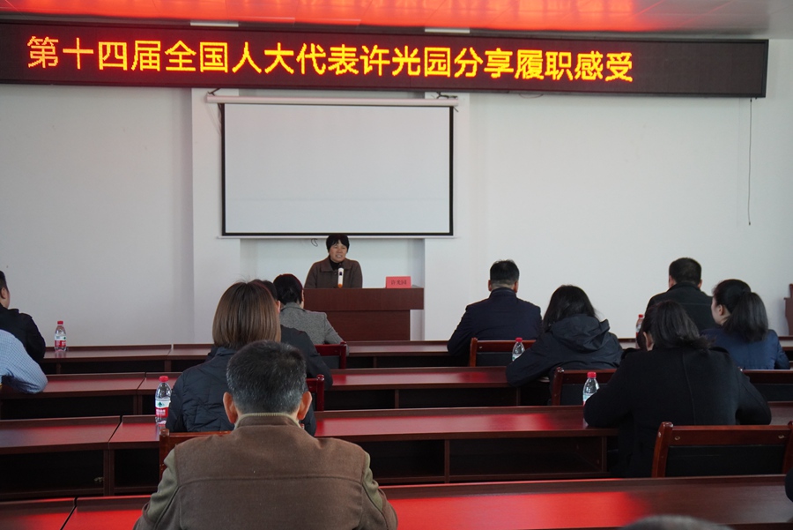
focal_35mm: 48
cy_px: 265
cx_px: 396
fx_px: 1058
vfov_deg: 28.1
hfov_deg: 41.1
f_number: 4
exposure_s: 1/160
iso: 1600
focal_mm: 32
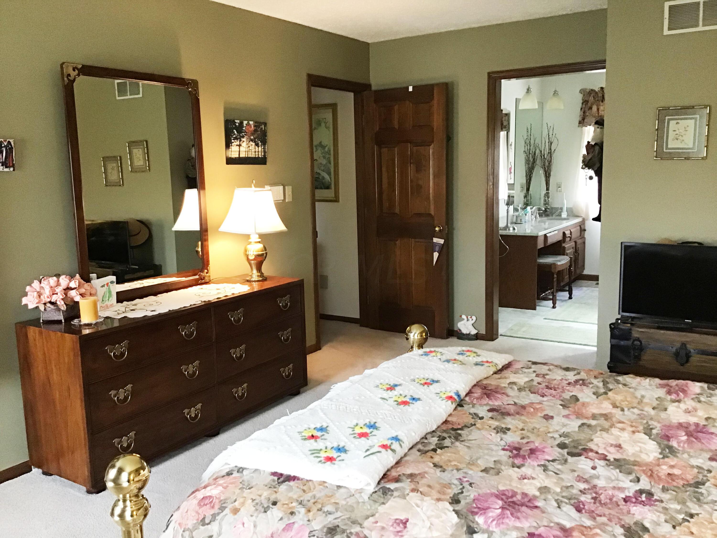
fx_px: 642
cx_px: 358
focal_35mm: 31
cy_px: 269
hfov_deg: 58.4
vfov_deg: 45.4
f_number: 2.4
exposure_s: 1/30
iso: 160
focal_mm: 3.3
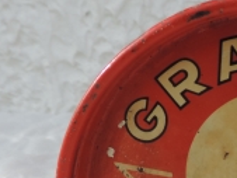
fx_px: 582
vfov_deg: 17.2
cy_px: 158
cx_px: 262
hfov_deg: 21.8
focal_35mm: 85
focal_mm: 4.3
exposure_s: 1/500
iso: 80
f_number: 3
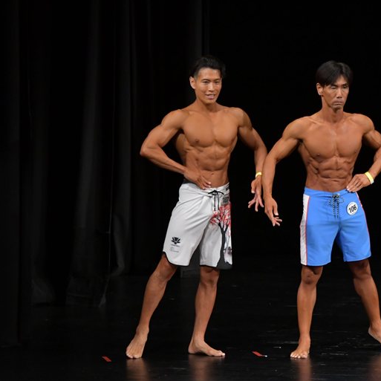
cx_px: 286
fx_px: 4072
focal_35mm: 327
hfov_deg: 5.4
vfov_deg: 5.4
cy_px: 190
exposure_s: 1/400
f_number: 5.6
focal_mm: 170
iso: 3200
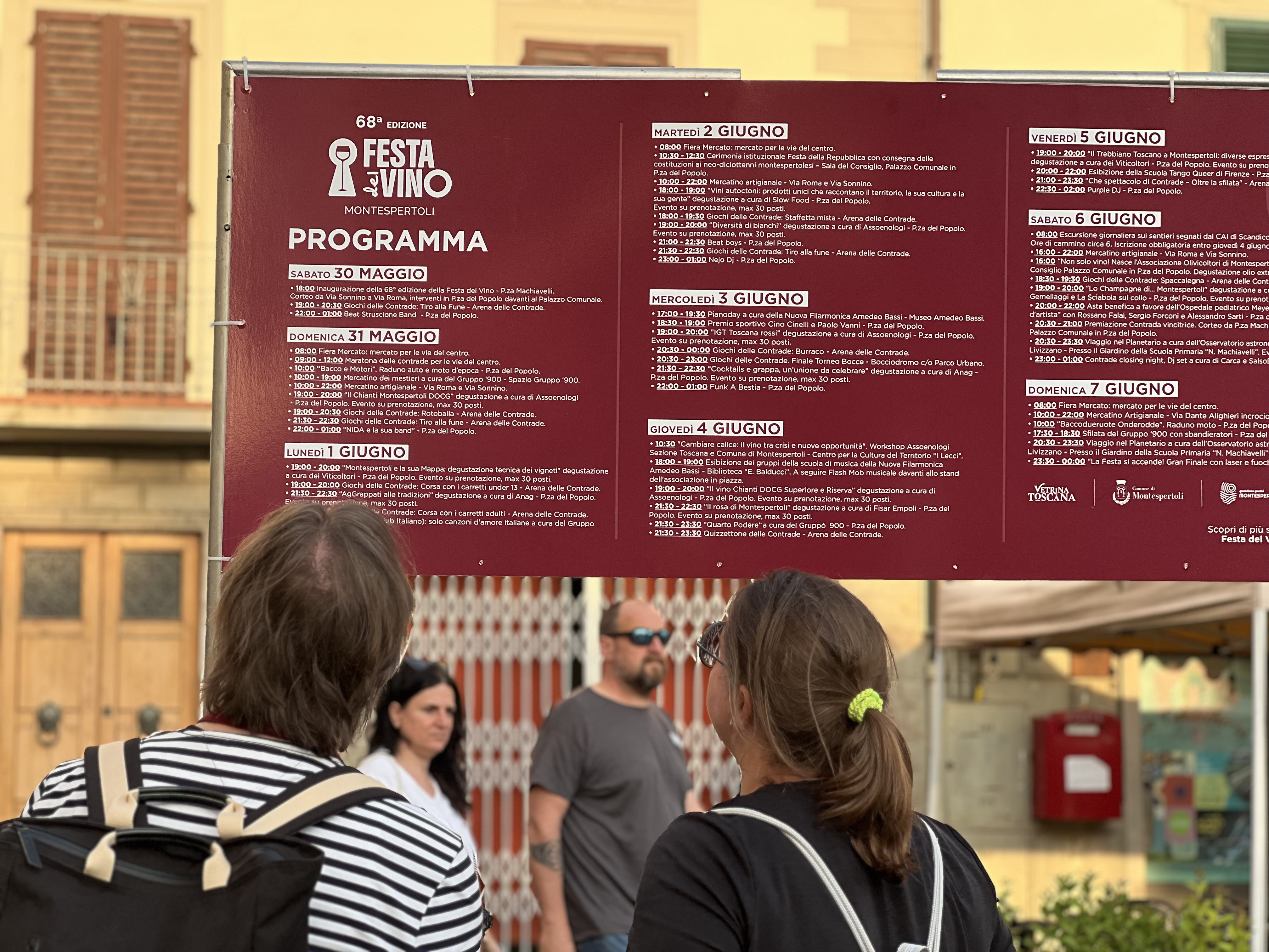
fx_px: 2823
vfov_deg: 19.1
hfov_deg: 25.3
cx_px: 634
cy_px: 476
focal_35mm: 77
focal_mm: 9
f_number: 2.8
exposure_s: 1/121
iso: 32
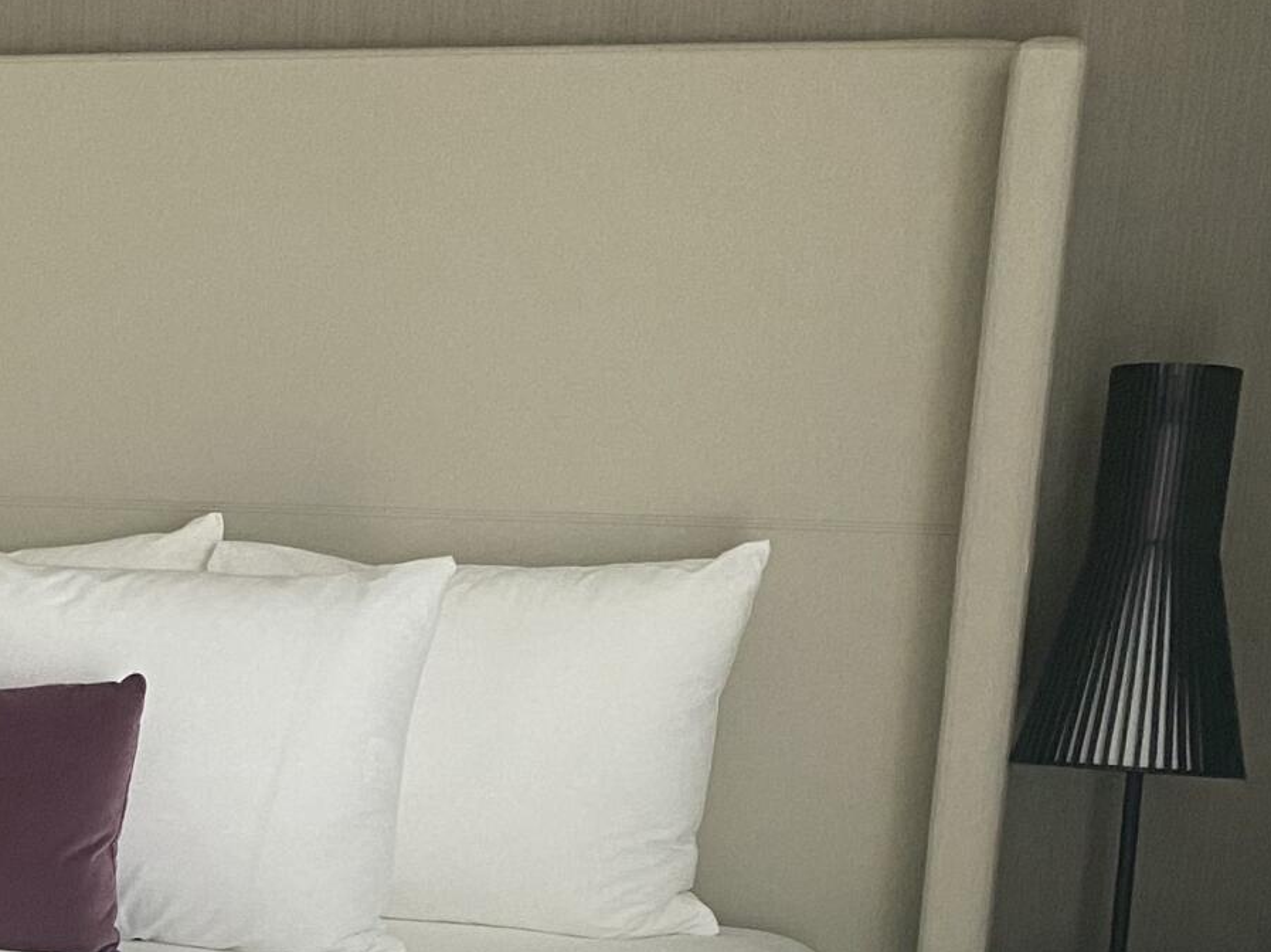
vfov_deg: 16.6
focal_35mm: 87
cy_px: 987
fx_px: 3193
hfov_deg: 20.4
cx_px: -427
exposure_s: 1/60
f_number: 1.8
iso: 160
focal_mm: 4.25
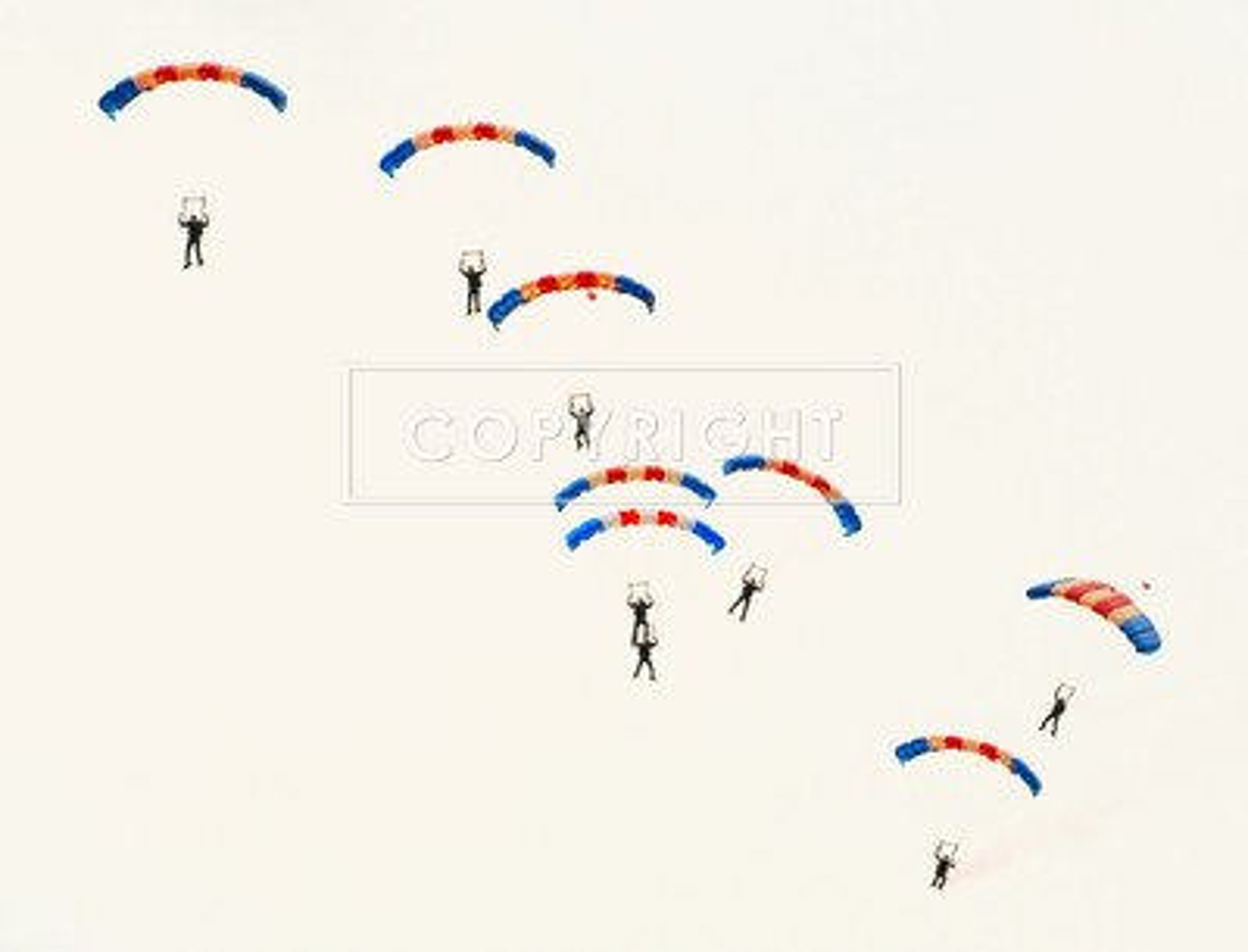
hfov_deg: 5.7
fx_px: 12514
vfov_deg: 4.4
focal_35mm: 345
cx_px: 588
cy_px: 501
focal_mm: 200
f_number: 9
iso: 160
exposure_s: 1/800
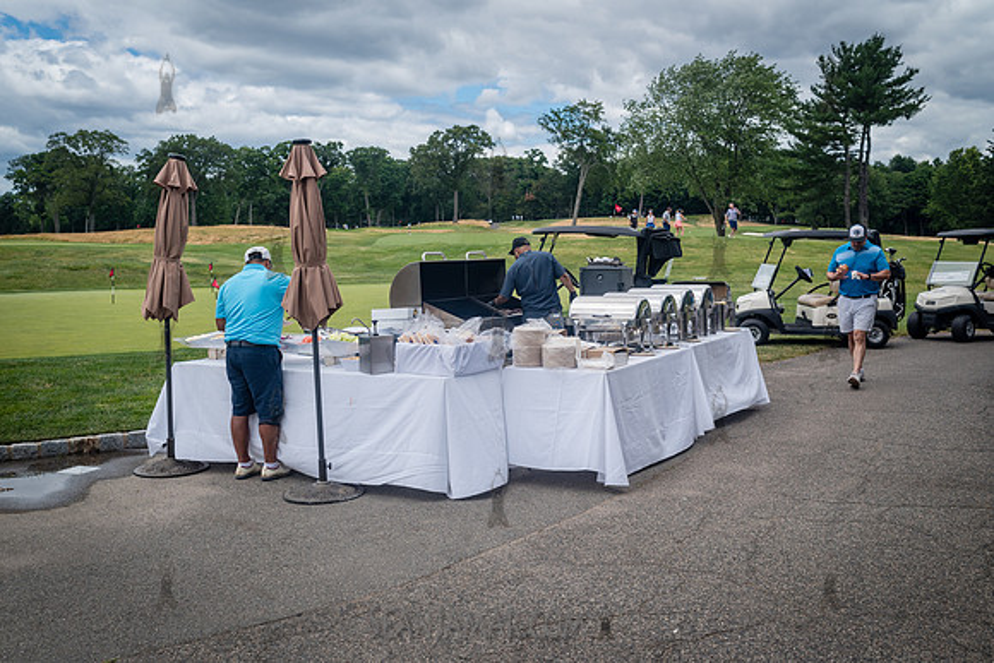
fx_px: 967
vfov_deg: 37.9
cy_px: 332
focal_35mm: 35
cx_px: 497
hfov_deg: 54.4
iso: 200
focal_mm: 35
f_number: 5.6
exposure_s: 1/1600
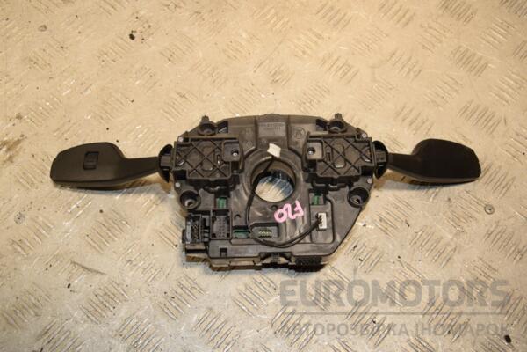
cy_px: 176
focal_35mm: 45
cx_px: 264
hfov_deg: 43.6
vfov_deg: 29.9
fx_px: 659
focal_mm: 30
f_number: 7.1
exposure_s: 1/200
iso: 800
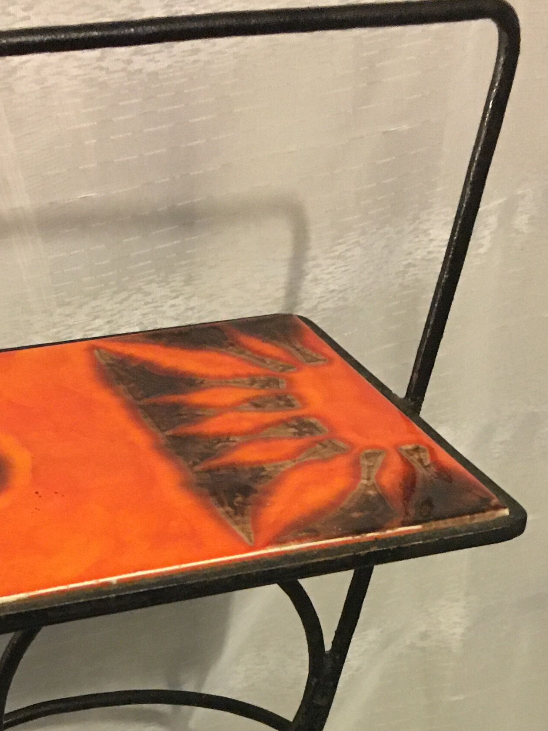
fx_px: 1457
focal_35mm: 69
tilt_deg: -36.4
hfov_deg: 21.2
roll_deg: -2.4
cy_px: 766
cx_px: 160
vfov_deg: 26.4
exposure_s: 1/17
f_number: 2.2
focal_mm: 4.15
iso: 250
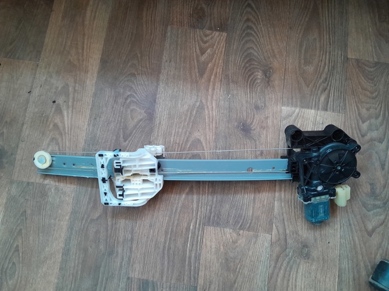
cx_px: 194
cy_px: 146
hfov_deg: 67.3
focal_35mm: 26
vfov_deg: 53.0
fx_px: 292
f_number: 1.8
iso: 400
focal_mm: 3.98
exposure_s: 1/50
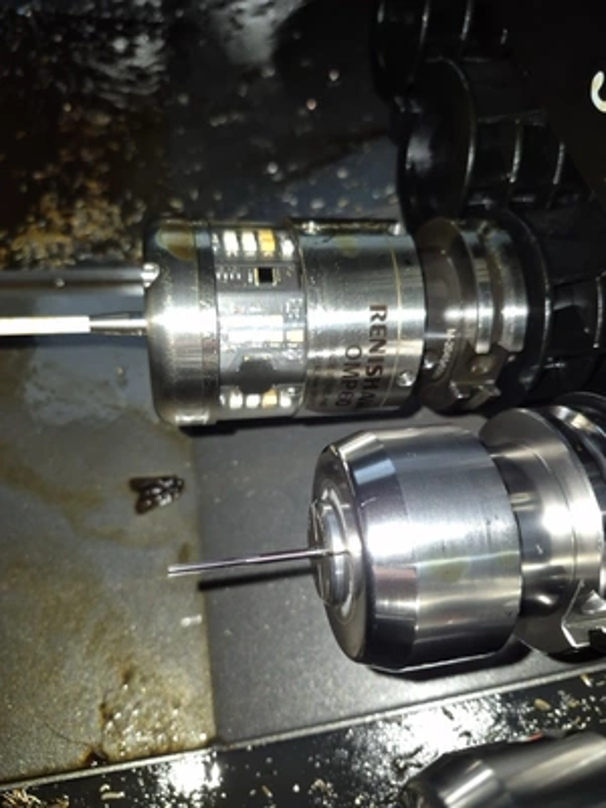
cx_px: 303
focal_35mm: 23
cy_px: 404
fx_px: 537
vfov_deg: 73.9
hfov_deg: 58.9
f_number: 1.8
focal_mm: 5.4
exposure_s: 1/10
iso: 125
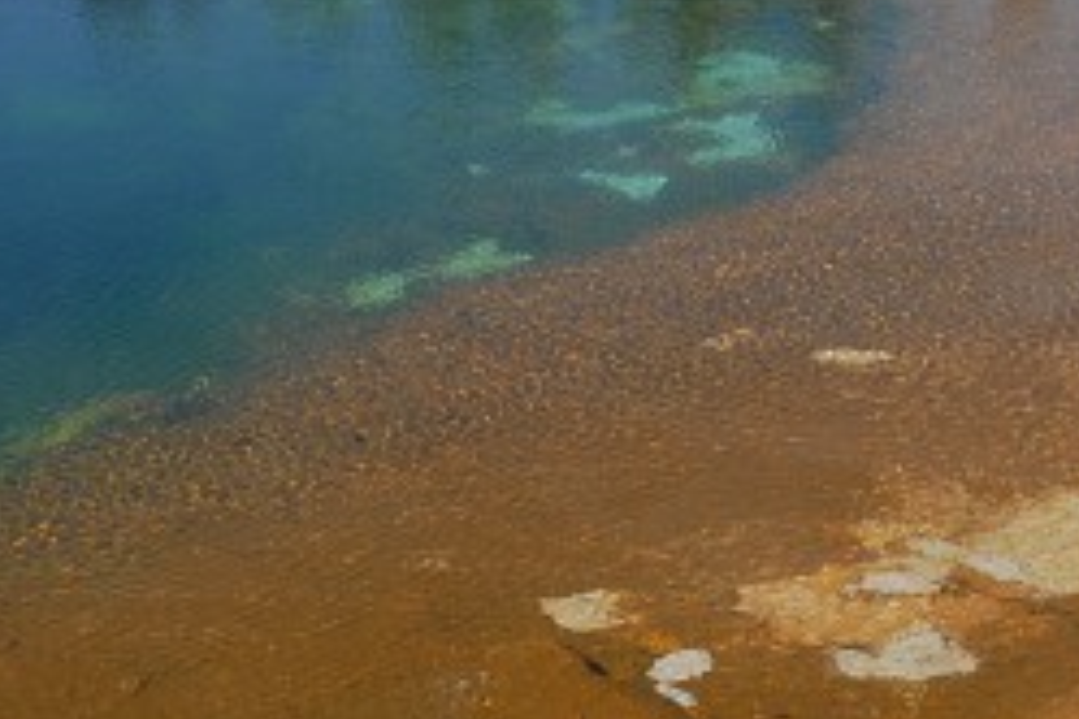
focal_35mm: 67
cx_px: 674
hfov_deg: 30.0
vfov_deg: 20.3
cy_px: 427
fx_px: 2008
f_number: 9
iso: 200
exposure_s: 1/125
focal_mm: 20
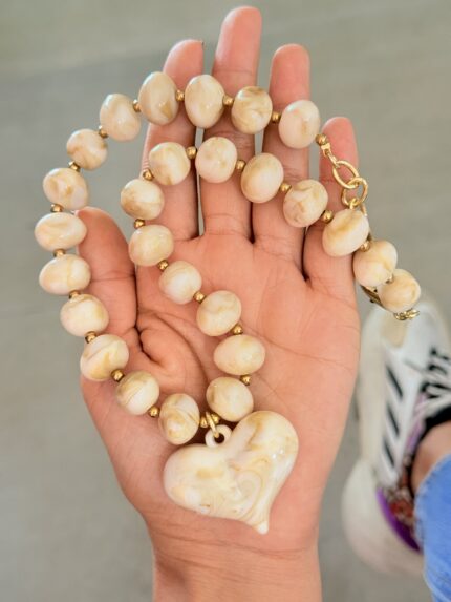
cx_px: 226
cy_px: 301
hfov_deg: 30.3
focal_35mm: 48
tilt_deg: -51.7
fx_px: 834
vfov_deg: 39.6
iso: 200
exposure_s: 1/60
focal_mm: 6.76
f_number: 1.78
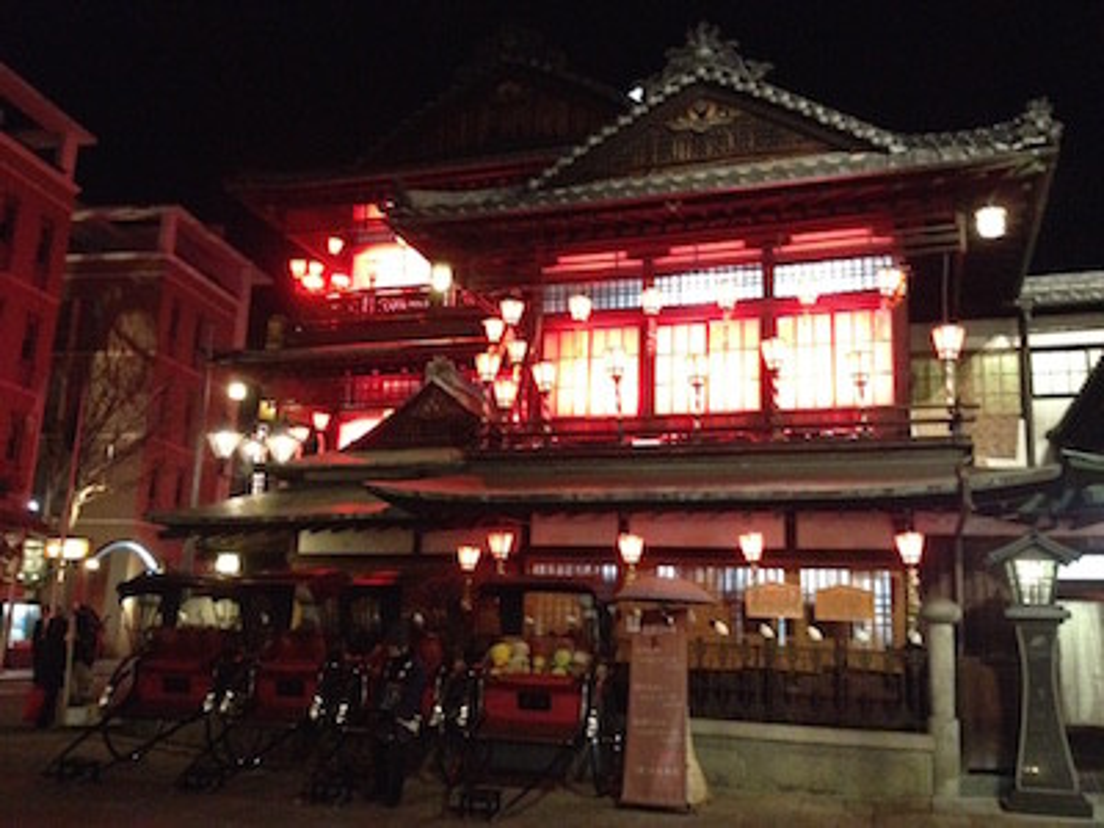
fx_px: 1116
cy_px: 414
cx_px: 552
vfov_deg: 40.7
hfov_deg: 52.6
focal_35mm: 35
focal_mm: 4.28
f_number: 2.4
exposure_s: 1/15
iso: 800
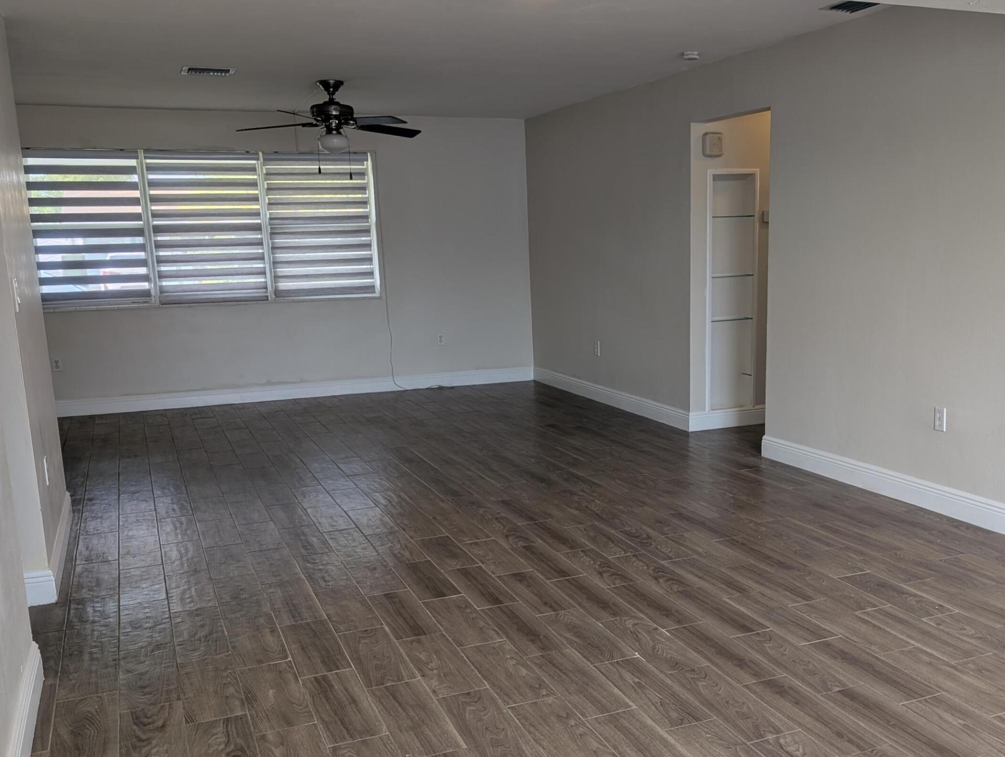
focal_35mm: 34
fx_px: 989
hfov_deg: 53.6
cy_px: 465
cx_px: 592
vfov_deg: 41.6
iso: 17
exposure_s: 1/264
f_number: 1.68
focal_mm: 6.9
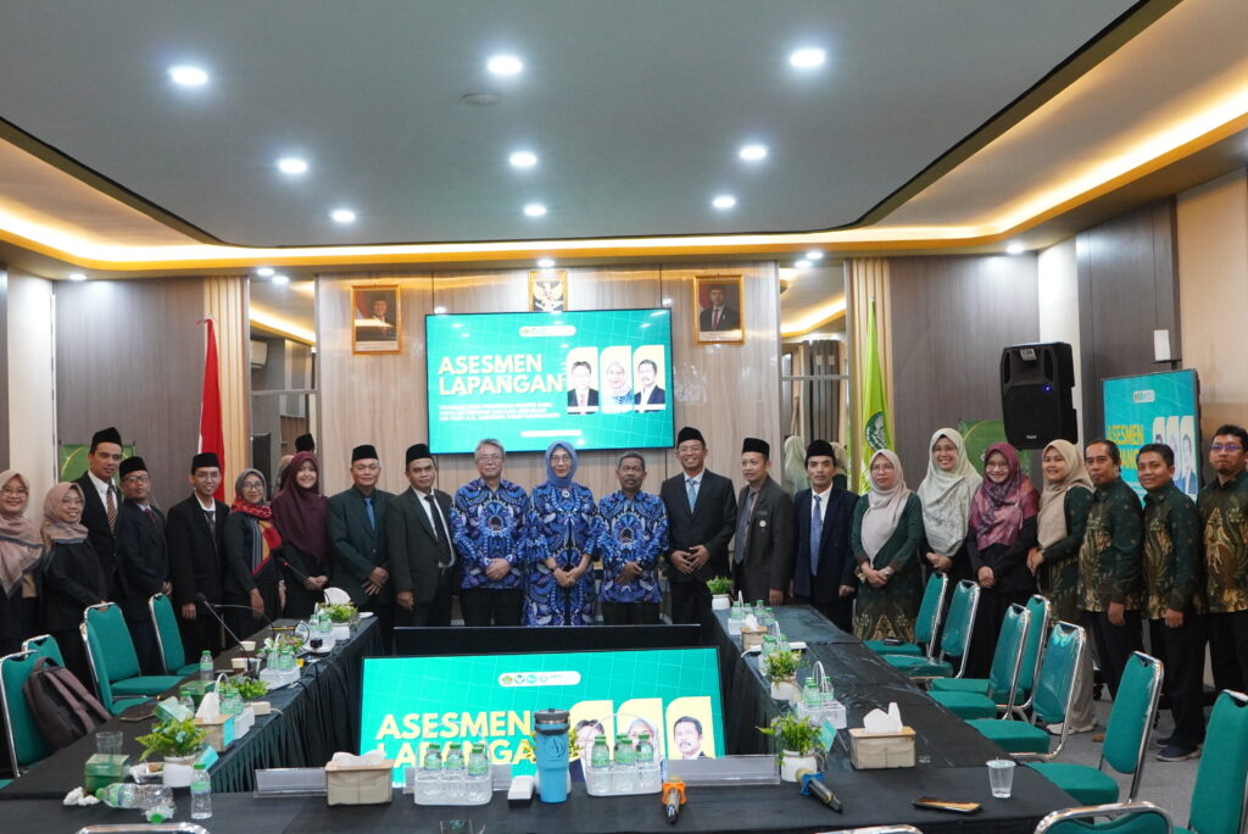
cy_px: 417
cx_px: 624
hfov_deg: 46.4
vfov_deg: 31.9
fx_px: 1457
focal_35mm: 42
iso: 4000
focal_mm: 28
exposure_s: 1/100
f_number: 5.6
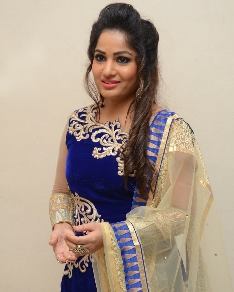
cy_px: 150
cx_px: 120
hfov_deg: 19.5
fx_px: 680
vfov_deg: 24.3
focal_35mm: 79
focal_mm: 45
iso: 1000
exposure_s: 1/100
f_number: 6.3
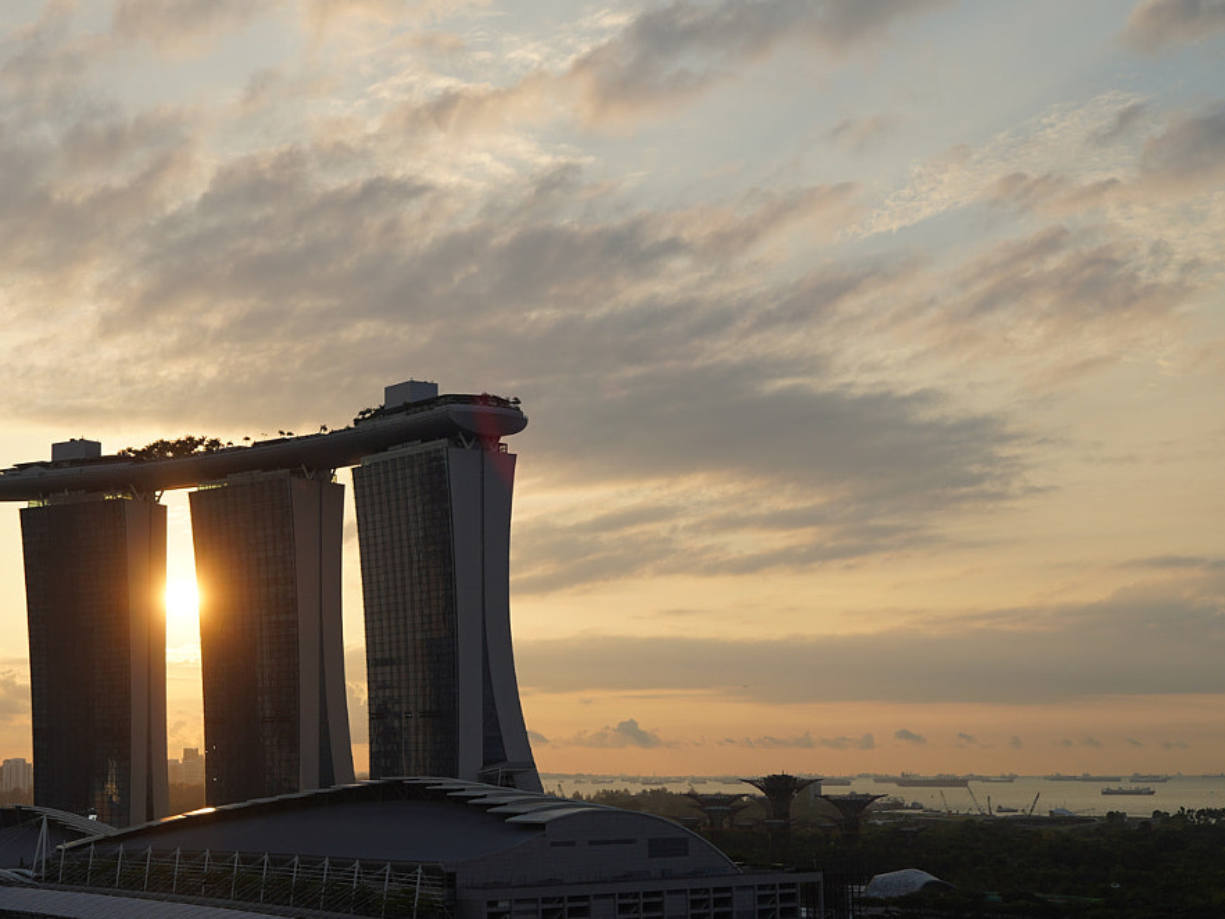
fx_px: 2158
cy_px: 498
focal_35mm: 61
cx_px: 391
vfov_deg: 24.0
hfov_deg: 31.4
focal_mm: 35
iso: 100
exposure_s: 1/800
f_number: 4
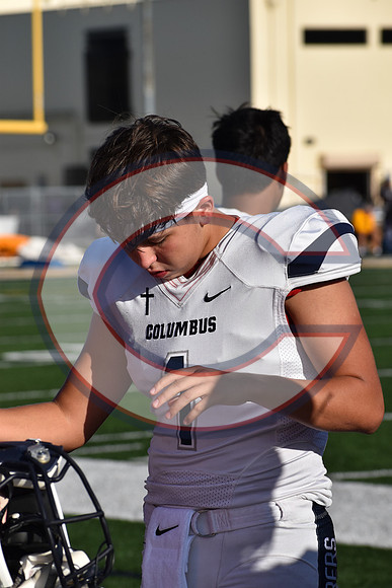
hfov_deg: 6.1
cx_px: 196
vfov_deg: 9.1
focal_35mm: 225
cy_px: 294
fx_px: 3673
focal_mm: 150
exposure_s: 1/2000
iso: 320
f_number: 8
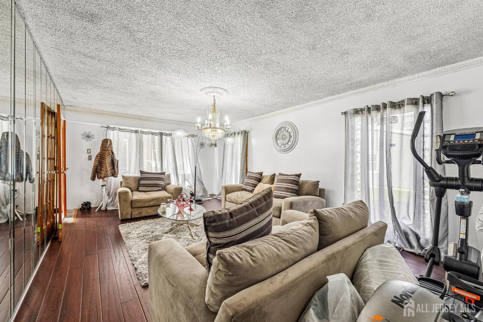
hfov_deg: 104.3
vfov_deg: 81.2
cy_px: 161
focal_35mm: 14
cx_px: 242
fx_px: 188
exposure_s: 1/25
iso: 500
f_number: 8
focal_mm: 14
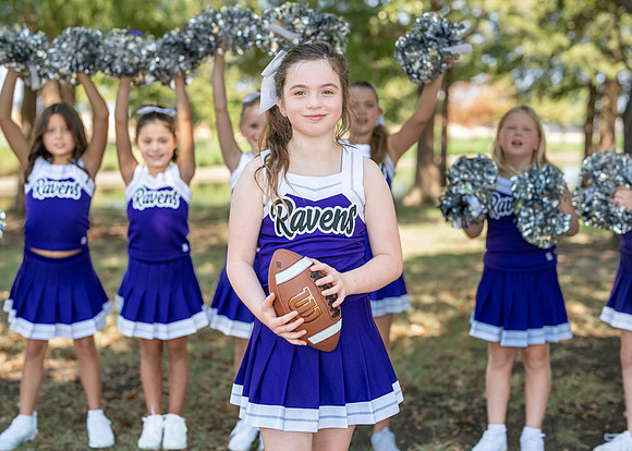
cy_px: 213
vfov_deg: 24.9
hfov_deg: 34.4
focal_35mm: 57
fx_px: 1022
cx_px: 316
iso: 100
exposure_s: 1/400
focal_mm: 50
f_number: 2.2
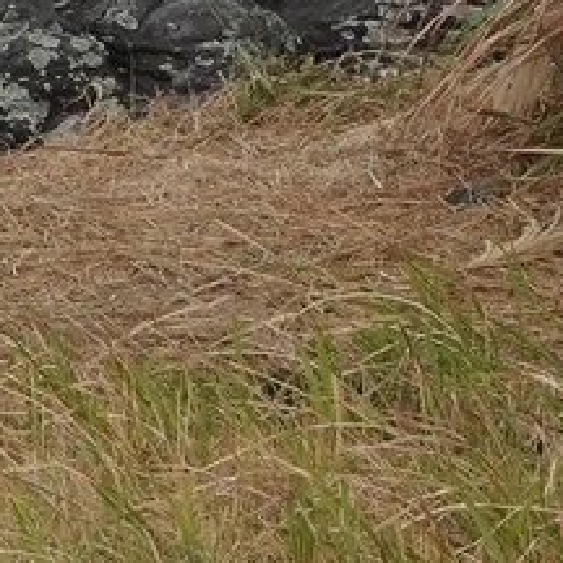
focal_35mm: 275
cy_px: -195
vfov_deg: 6.3
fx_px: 5060
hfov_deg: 6.4
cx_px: 454
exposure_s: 1/250
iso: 2500
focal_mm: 35
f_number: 11
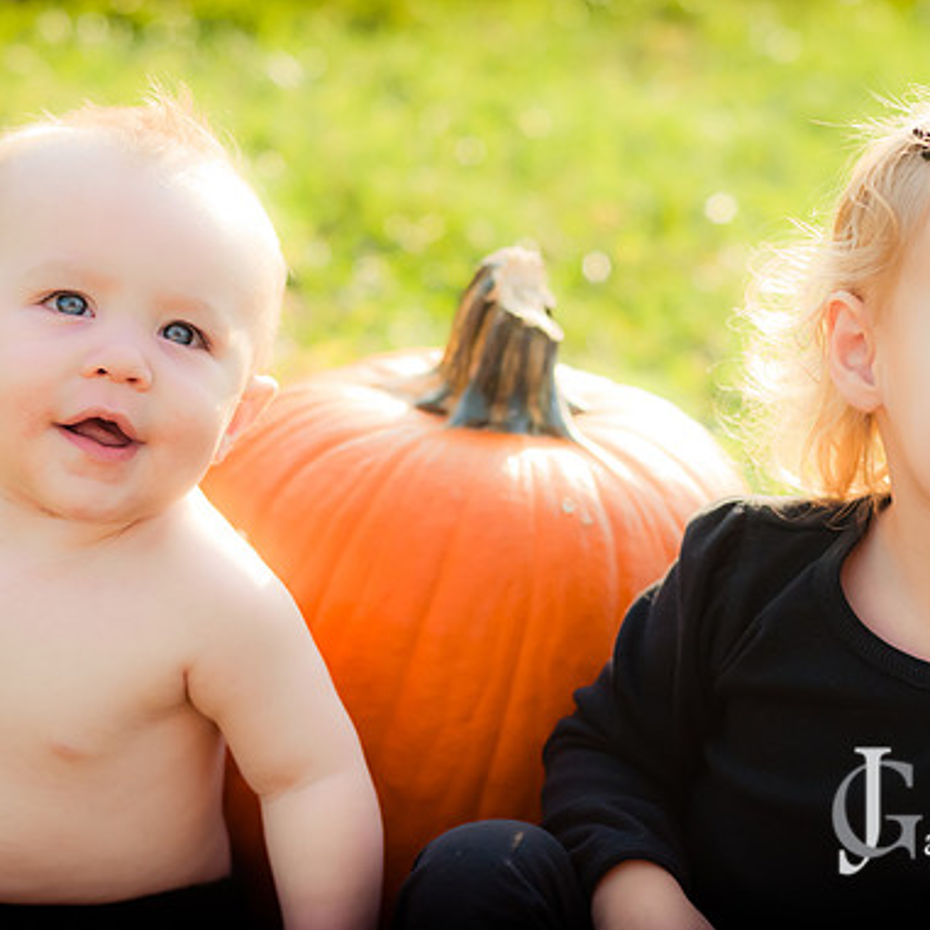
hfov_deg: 17.9
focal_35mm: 97
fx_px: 2948
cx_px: 493
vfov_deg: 17.9
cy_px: 463
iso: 640
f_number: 2.8
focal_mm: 50
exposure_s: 1/2500
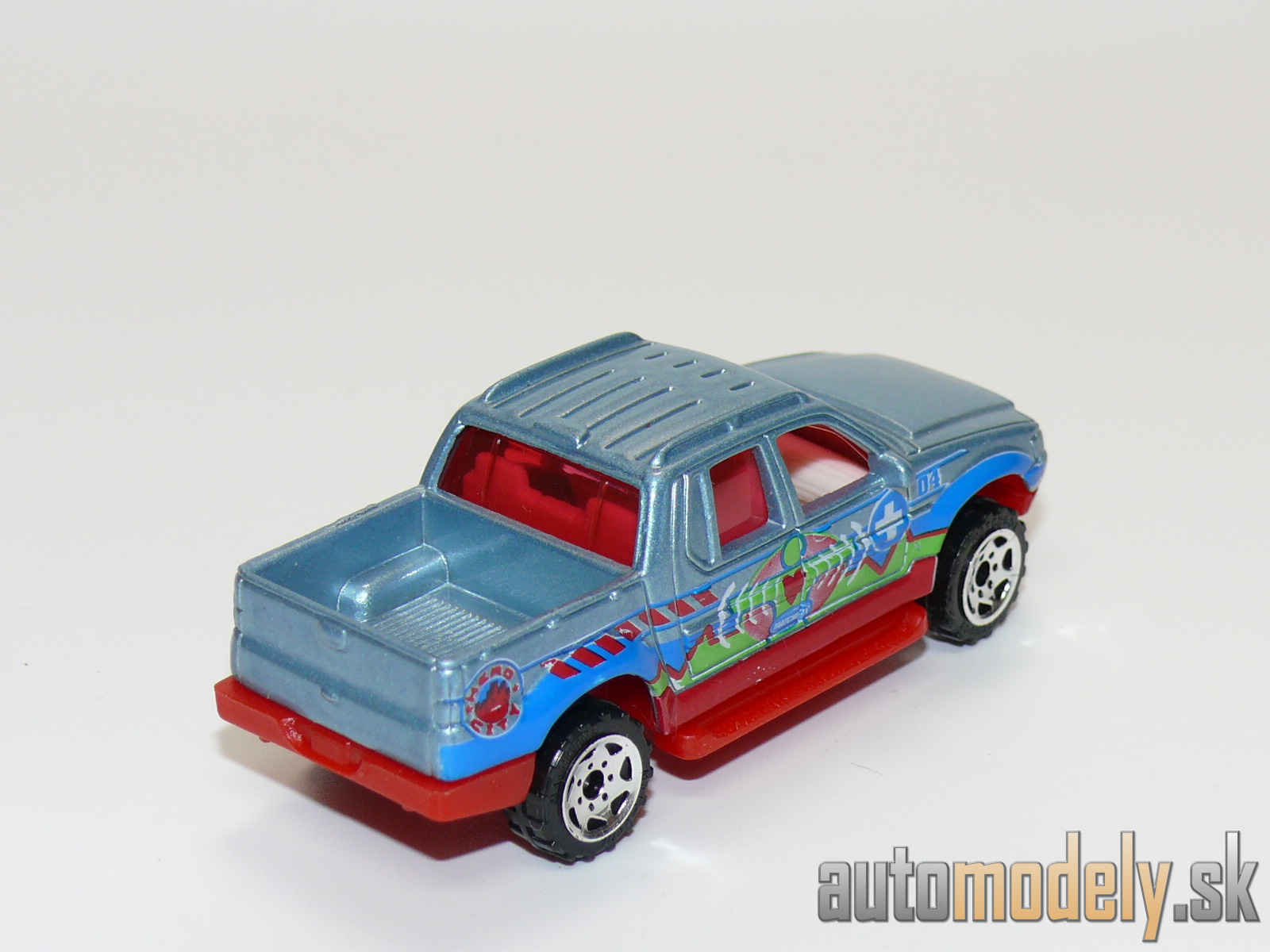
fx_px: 3559
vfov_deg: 15.2
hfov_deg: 20.2
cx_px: 635
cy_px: 476
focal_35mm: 97
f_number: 4
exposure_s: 1/30
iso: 100
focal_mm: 13
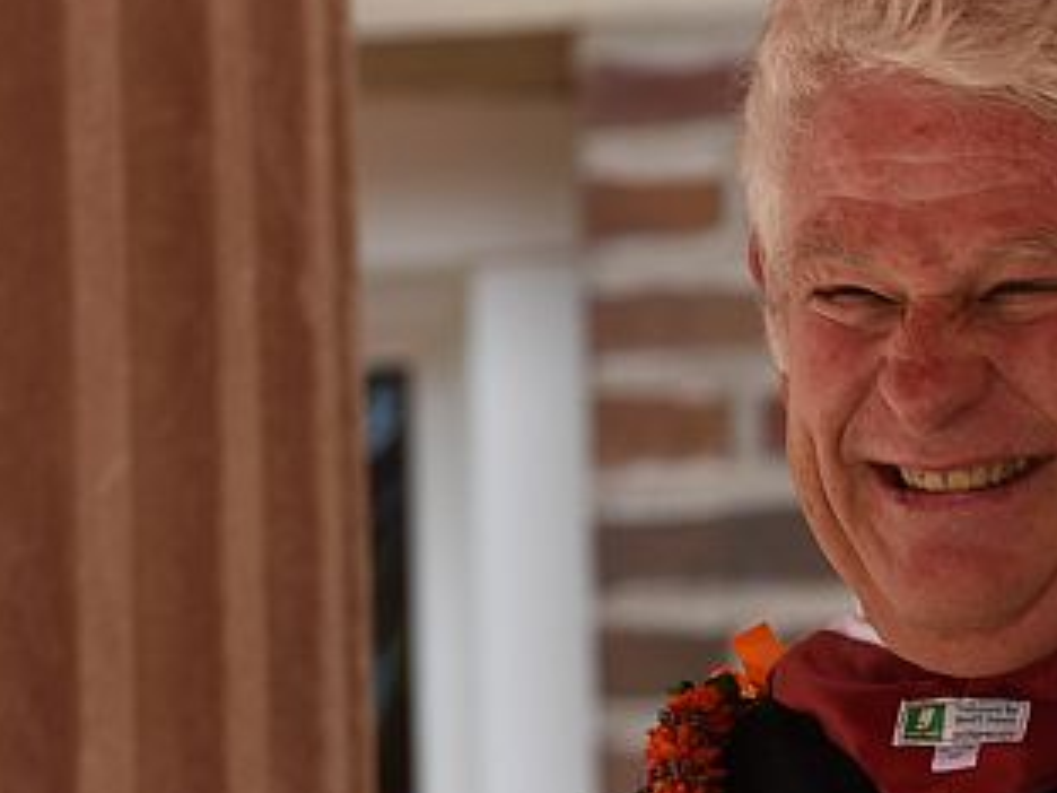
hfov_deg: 3.0
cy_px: 512
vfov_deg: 2.2
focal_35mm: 668
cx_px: 1968
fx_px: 20397
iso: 100
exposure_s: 1/125
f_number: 5.6
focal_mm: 175
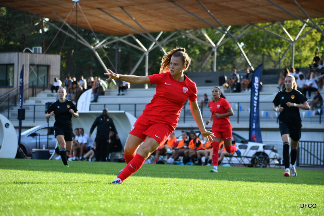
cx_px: 162
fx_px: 1683
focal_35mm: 187
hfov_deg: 11.0
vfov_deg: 7.3
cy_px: 108
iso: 360
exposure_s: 1/1000
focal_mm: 125
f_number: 4.8
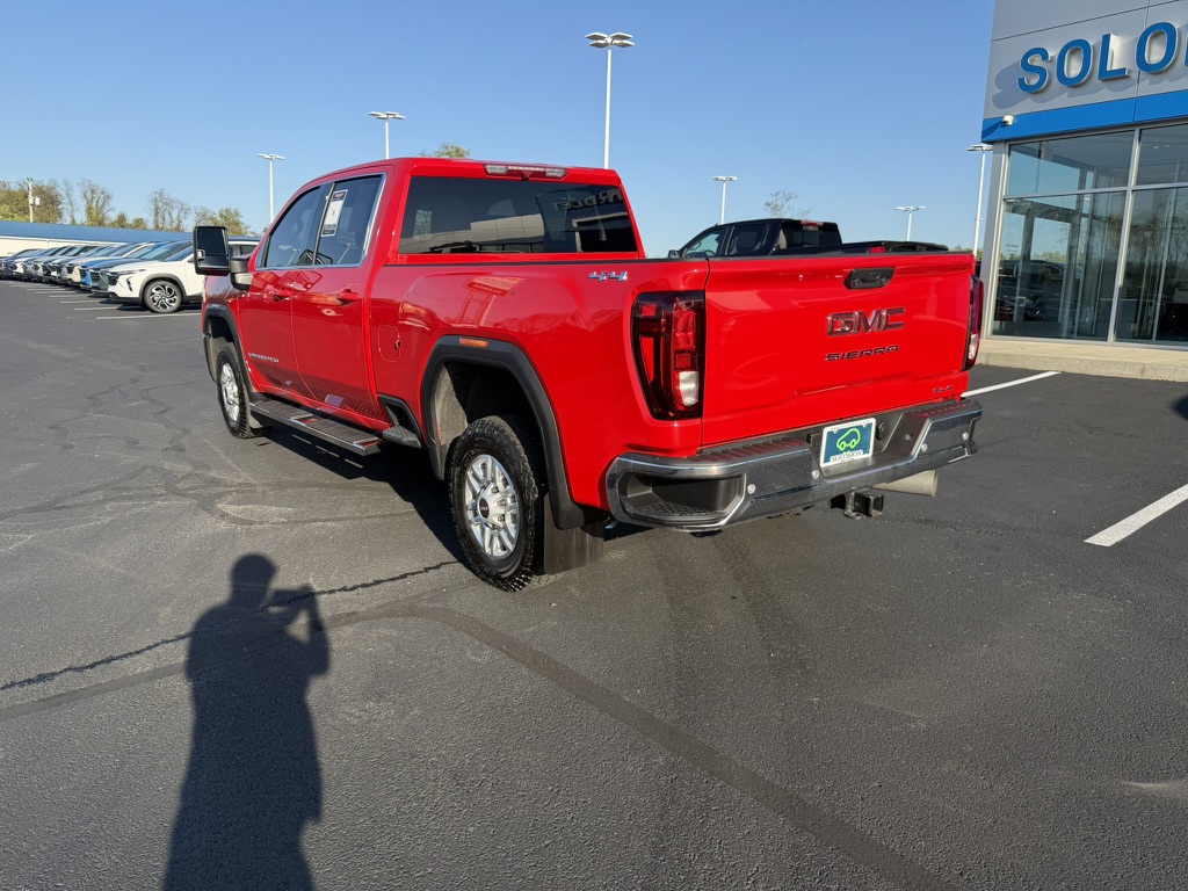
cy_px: 446
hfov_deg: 71.6
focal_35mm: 24
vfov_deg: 56.8
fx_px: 824
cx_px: 594
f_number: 1.78
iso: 80
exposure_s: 1/2053
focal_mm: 6.76
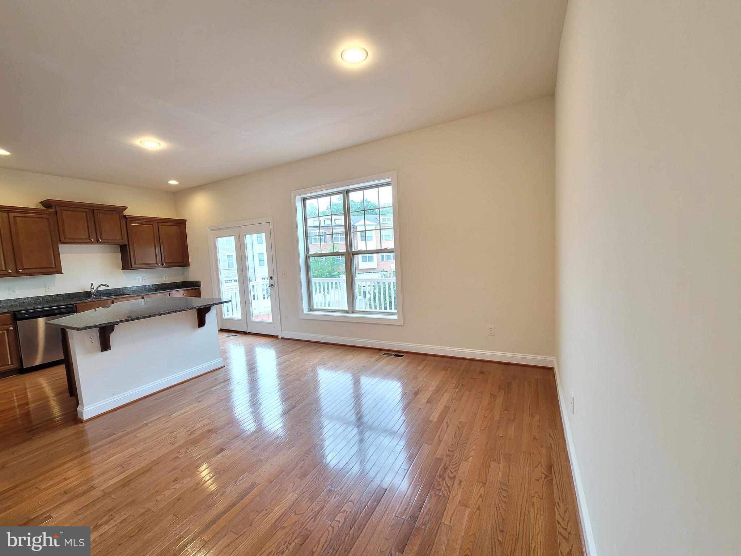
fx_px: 278
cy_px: 278
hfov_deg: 106.2
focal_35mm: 13
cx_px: 370
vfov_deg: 89.9
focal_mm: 2.2
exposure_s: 1/60
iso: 200
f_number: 2.2
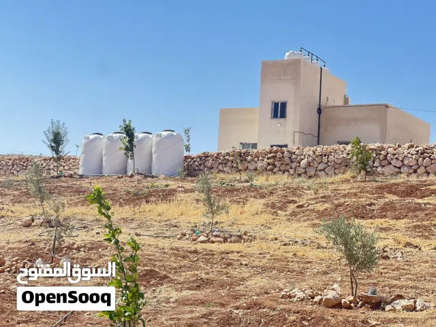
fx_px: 970
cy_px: 164
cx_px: 218
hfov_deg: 25.3
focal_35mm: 77
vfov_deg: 19.1
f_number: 2.8
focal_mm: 9
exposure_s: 1/254
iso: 25
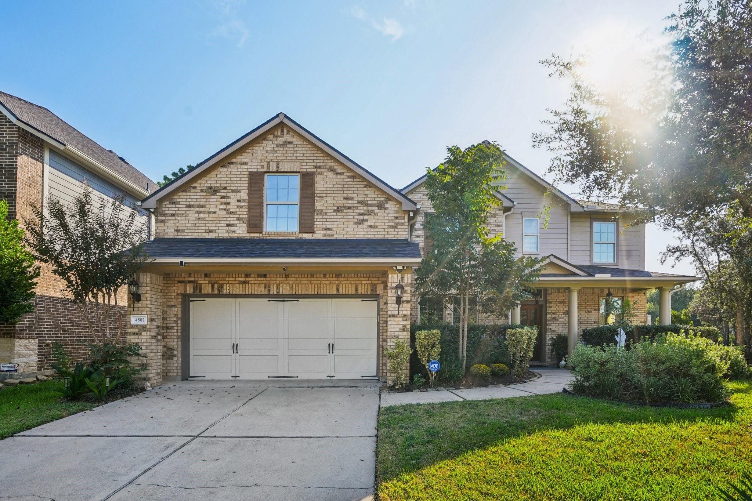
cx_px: 376
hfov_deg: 96.7
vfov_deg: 73.7
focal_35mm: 16
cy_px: 250
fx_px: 334
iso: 400
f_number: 8
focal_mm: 16
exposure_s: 1/500
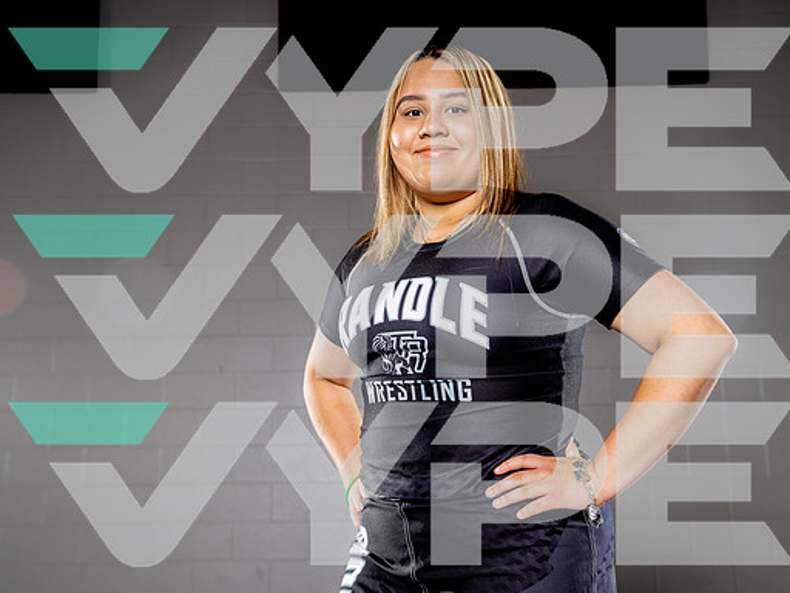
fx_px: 1118
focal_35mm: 49
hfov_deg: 38.9
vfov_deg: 29.7
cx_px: 406
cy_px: 297
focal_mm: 45
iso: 320
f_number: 5.6
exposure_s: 1/250
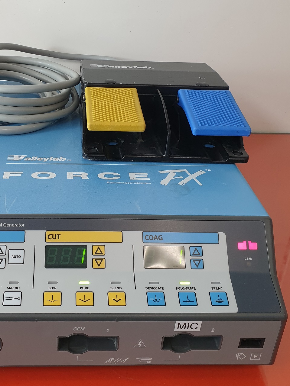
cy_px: 134
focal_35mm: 41
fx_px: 458
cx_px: 83
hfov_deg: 34.6
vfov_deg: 45.2
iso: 125
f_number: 2.4
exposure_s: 1/50
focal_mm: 4.3
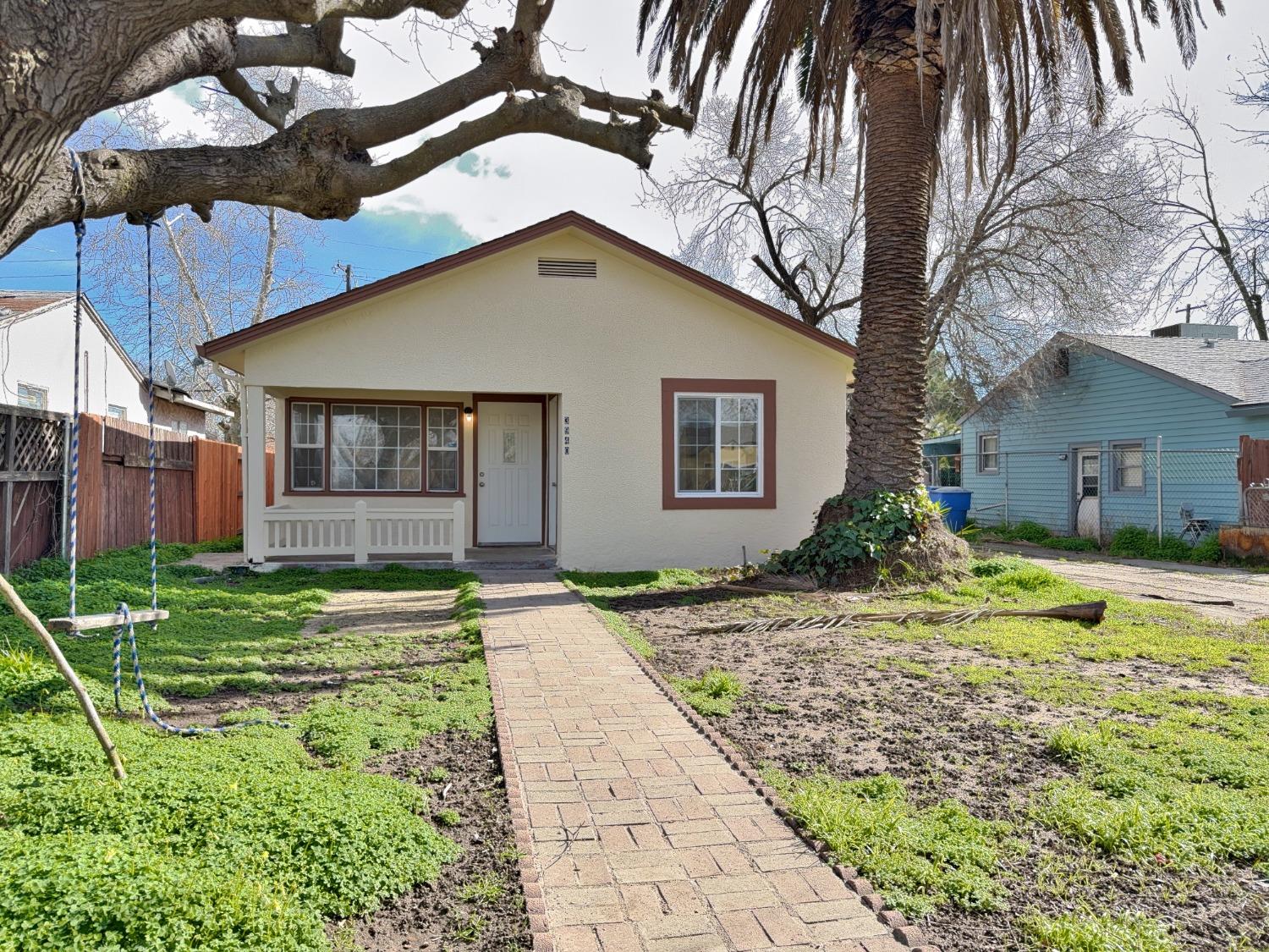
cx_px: 634
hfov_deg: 71.6
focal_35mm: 24
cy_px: 476
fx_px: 880
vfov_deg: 56.8
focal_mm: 6.76
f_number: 1.78
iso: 80
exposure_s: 1/2907
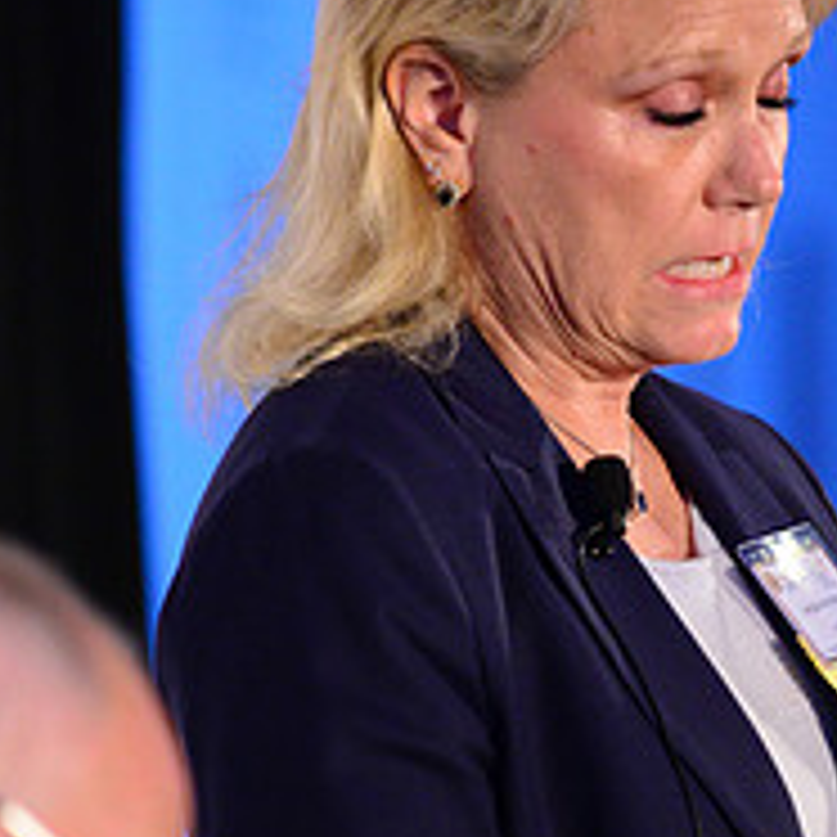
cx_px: 673
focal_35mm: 531
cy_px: 513
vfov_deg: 3.3
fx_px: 14526
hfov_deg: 3.3
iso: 4000
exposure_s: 1/250
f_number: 2.8
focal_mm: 200
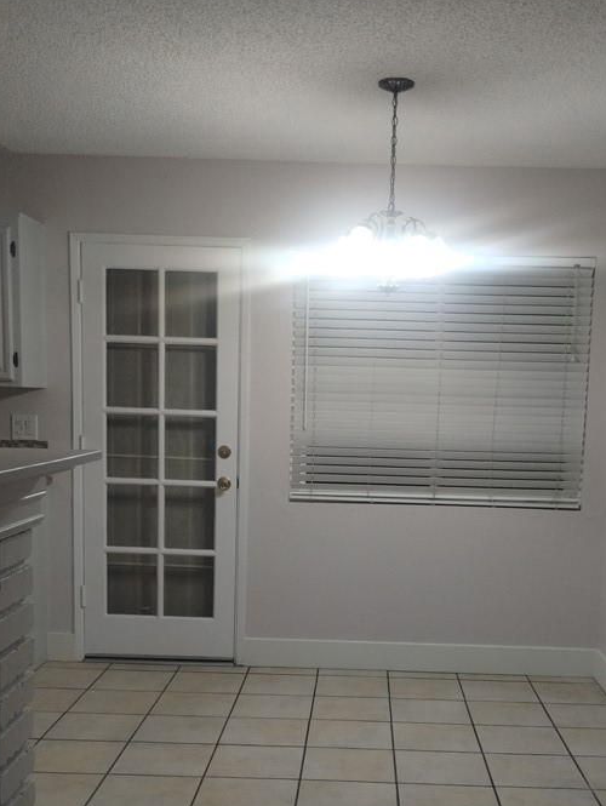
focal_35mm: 43
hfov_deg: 33.6
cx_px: 338
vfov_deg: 43.1
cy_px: 545
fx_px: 1002
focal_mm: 4.27
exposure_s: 1/60
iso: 344
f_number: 1.8
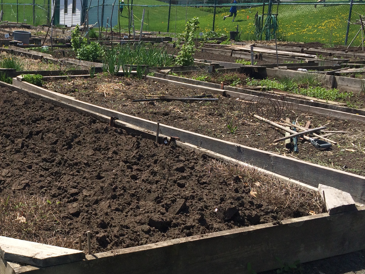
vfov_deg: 28.6
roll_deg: -0.9
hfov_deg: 35.6
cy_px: 132
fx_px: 538
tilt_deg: -16.8
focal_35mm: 51
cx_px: 46
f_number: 2.2
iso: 32
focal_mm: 4.15
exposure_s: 1/1953
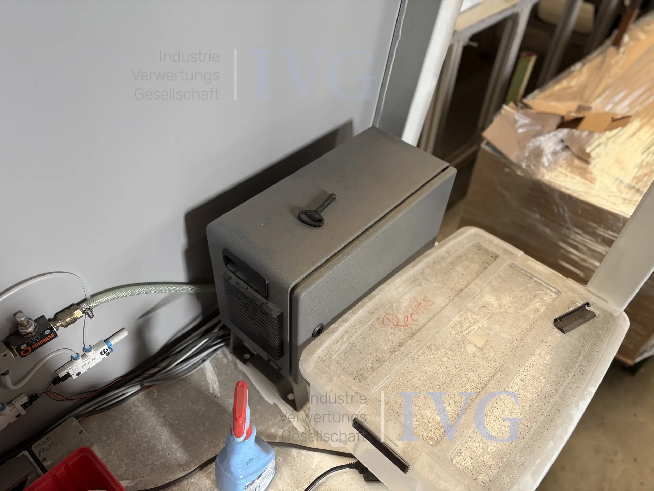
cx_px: 327
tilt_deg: -44.9
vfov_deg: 53.1
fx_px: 491
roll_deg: -1.9
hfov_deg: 67.3
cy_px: 246
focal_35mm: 26
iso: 100
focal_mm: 5.96
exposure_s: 1/122
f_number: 1.6
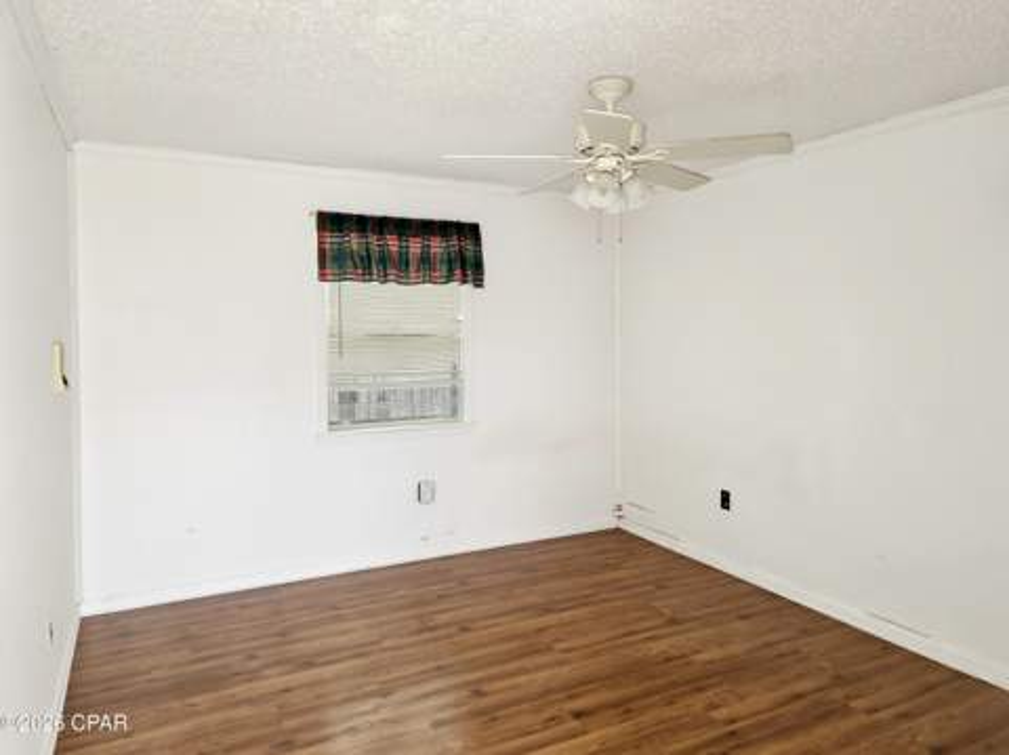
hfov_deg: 74.0
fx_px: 670
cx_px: 504
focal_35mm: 23
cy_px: 378
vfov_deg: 58.8
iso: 125
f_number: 1.7
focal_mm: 6.3
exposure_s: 1/40
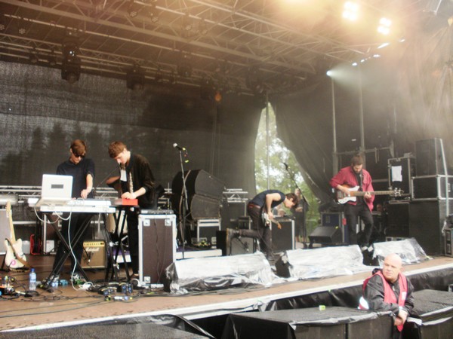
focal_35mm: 36
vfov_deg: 39.7
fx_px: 471
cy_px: 170
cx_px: 226
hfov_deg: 51.4
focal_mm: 6.3
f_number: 3.5
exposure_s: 1/160
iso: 100
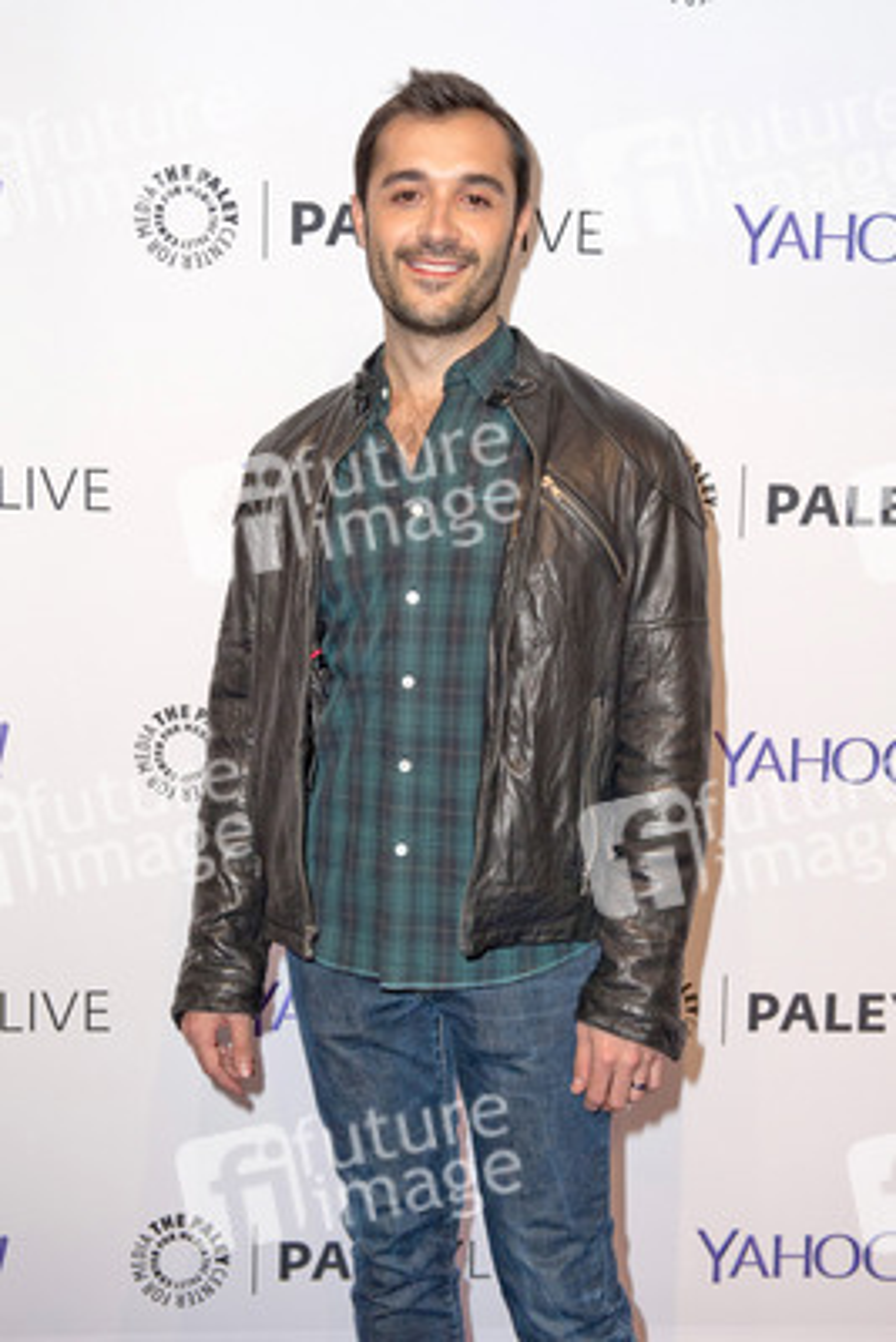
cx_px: 448
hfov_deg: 28.1
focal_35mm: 48
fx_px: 1790
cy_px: 671
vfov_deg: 41.1
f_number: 4
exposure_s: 1/400
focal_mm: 48
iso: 400
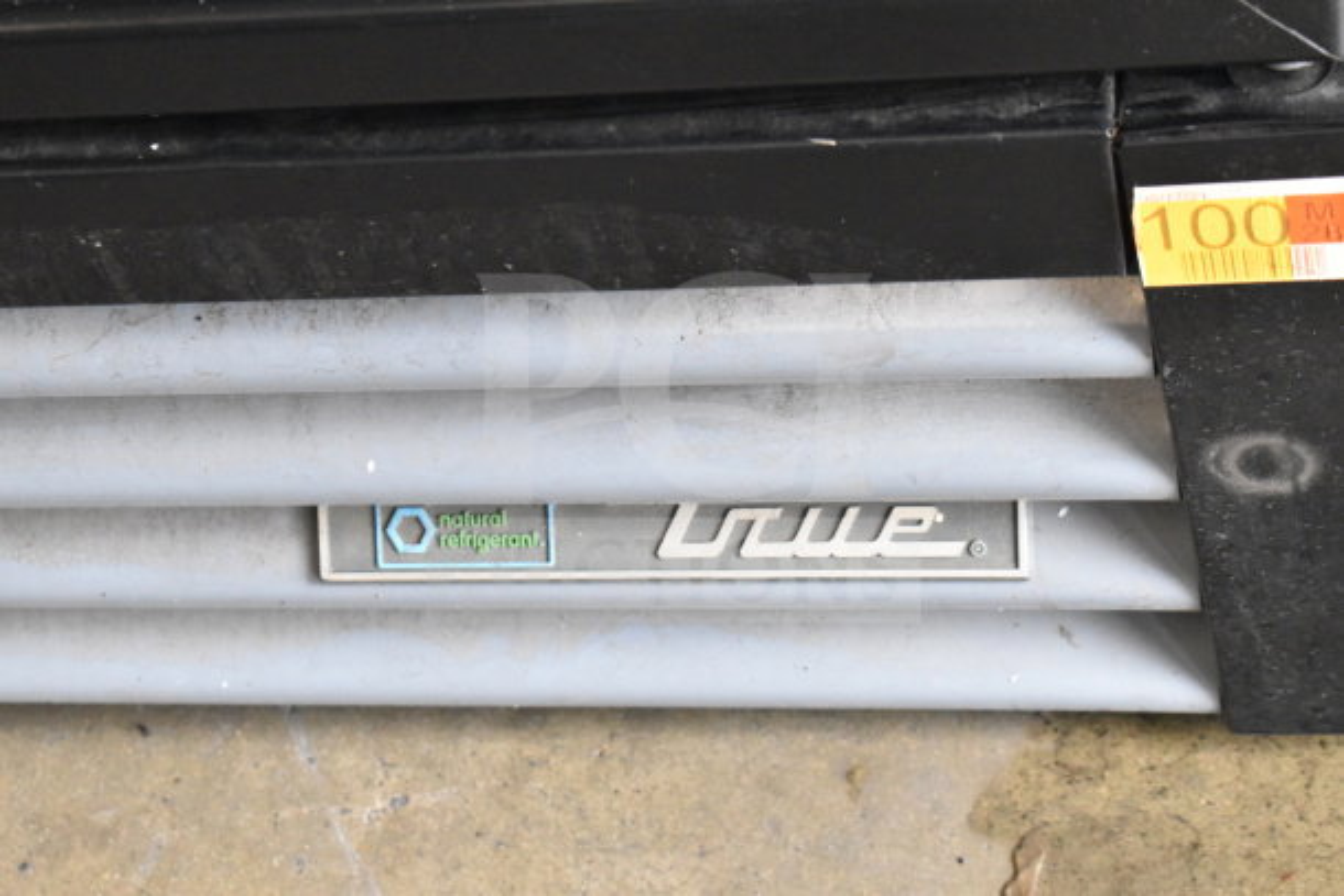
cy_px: 448
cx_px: 672
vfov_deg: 16.6
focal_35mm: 82
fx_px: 3081
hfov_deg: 24.6
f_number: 6.3
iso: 6400
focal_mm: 55
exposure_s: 1/160
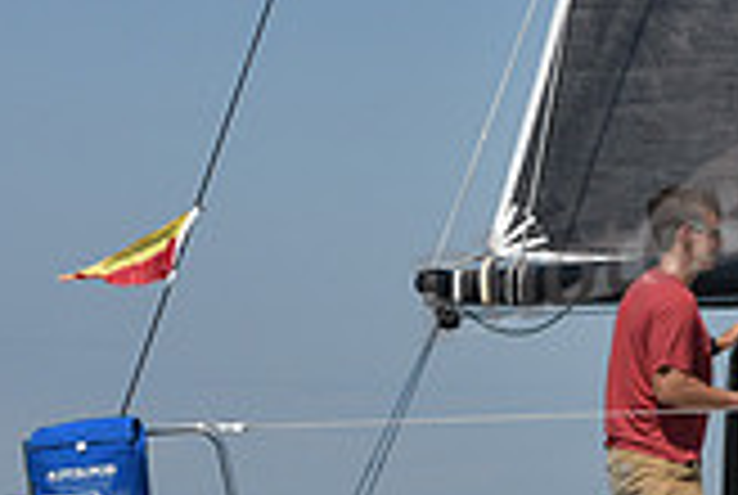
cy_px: 398
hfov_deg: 8.1
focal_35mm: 247
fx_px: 5073
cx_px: 1282
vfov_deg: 5.6
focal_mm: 70
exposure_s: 1/1250
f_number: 10
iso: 250
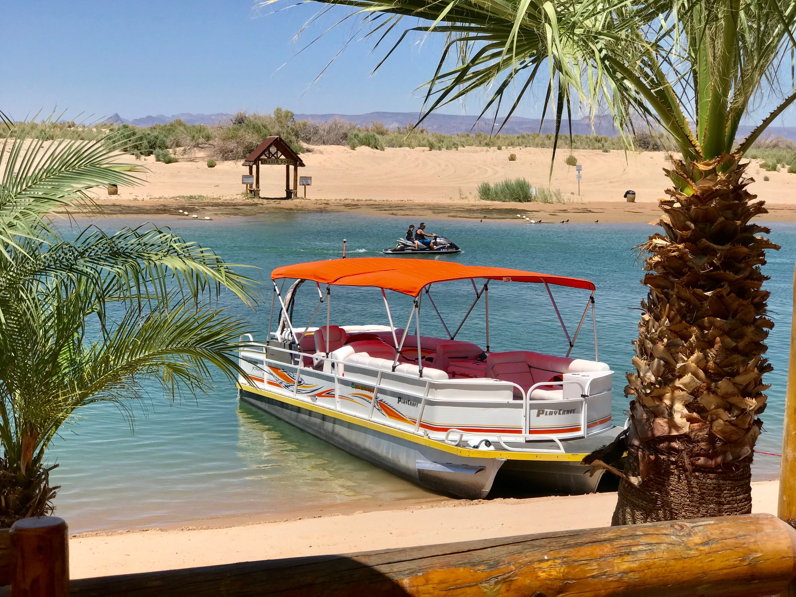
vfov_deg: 25.7
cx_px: 398
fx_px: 1311
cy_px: 298
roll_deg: -0.7
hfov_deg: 33.8
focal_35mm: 57
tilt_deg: -6.9
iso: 20
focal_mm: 6.6
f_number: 2.8
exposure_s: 1/1368
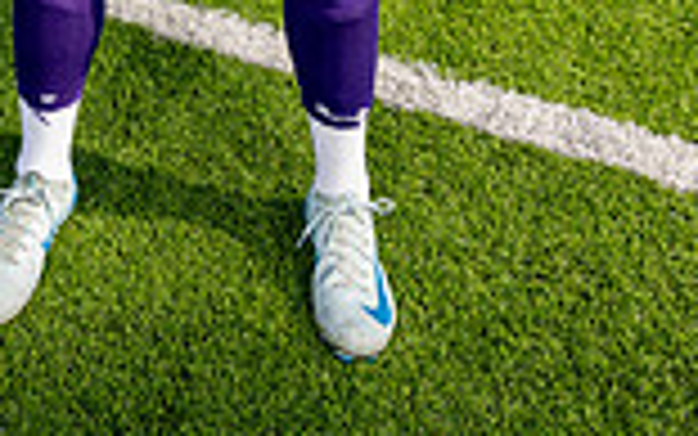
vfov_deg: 14.0
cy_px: -544
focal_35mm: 71
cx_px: 81
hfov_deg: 28.0
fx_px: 1351
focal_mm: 24
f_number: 7.1
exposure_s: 1/125
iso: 50
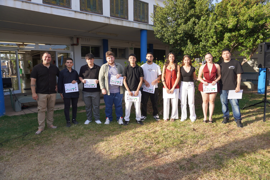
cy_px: 90
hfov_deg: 73.8
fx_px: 180
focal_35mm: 24
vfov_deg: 53.0
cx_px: 135
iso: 100
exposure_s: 1/320
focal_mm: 16
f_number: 4.5
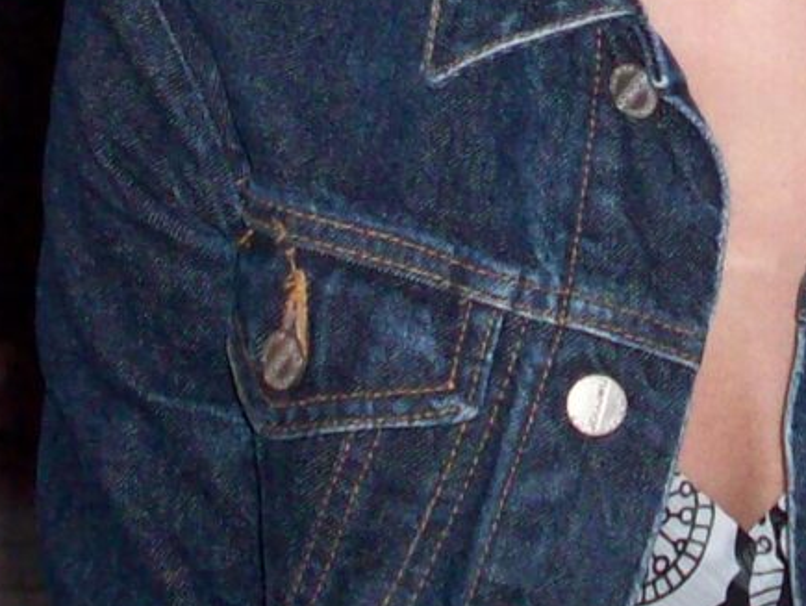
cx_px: 641
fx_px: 4055
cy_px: -410
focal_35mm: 174
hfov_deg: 11.3
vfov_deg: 8.3
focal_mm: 6.2
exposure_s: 1/45
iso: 160
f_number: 2.8
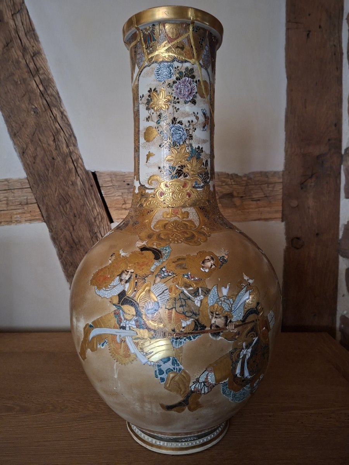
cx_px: 174
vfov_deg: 73.9
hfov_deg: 58.9
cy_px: 232
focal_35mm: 23
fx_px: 309
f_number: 1.8
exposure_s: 1/20
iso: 800
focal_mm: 5.54
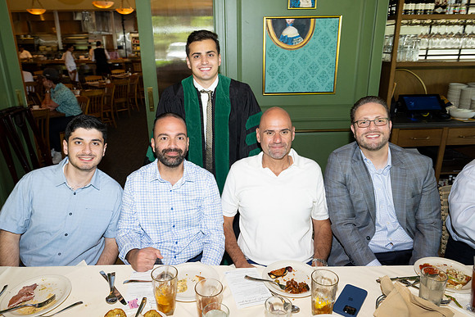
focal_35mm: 27
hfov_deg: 67.4
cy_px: 158
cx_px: 238
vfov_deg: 48.0
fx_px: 356
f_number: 5.6
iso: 800
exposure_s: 1/80
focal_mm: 27
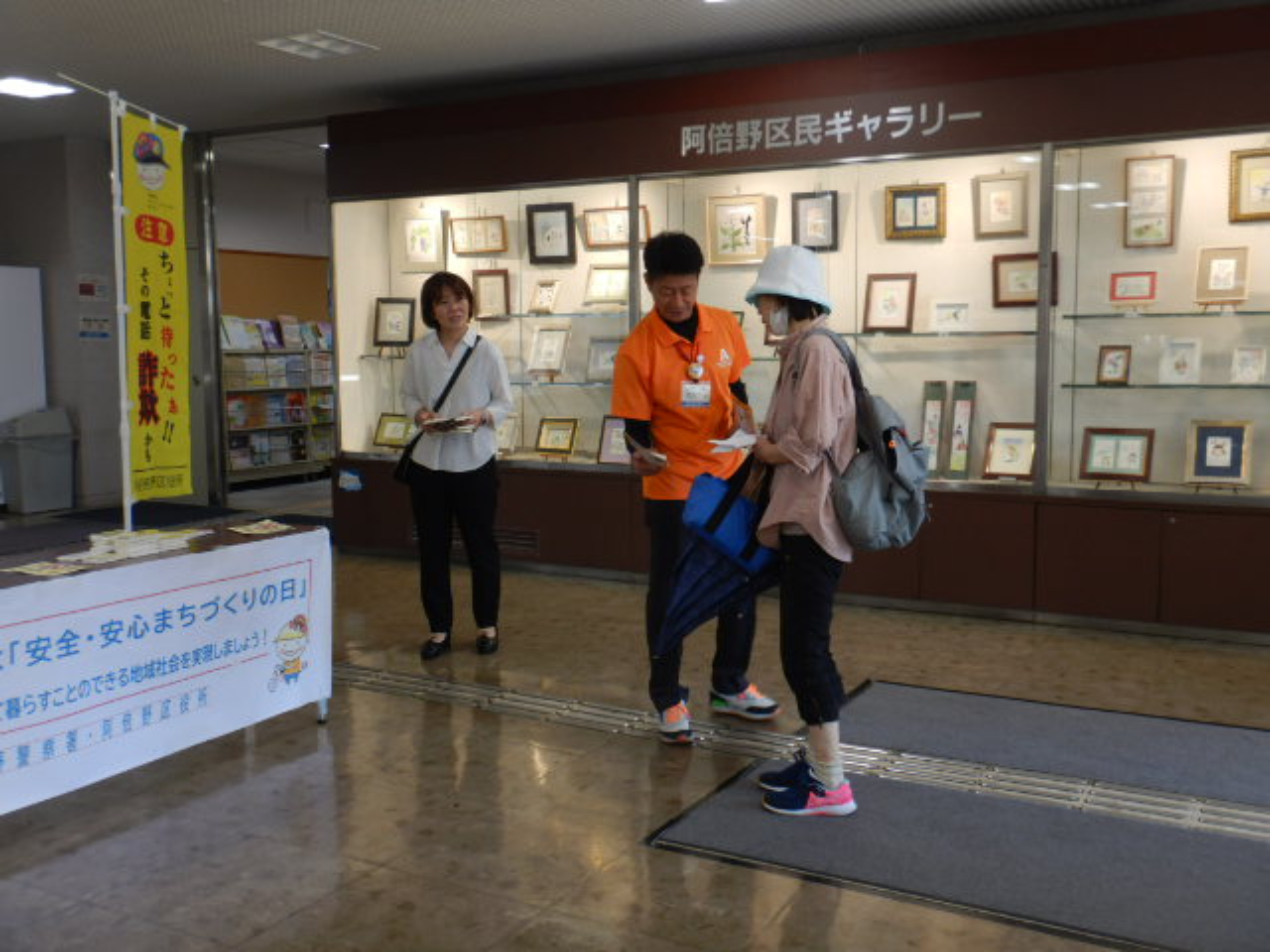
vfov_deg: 41.8
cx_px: 635
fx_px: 1247
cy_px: 476
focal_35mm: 34
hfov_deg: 54.0
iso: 125
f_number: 4.2
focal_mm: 6.1
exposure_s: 1/30
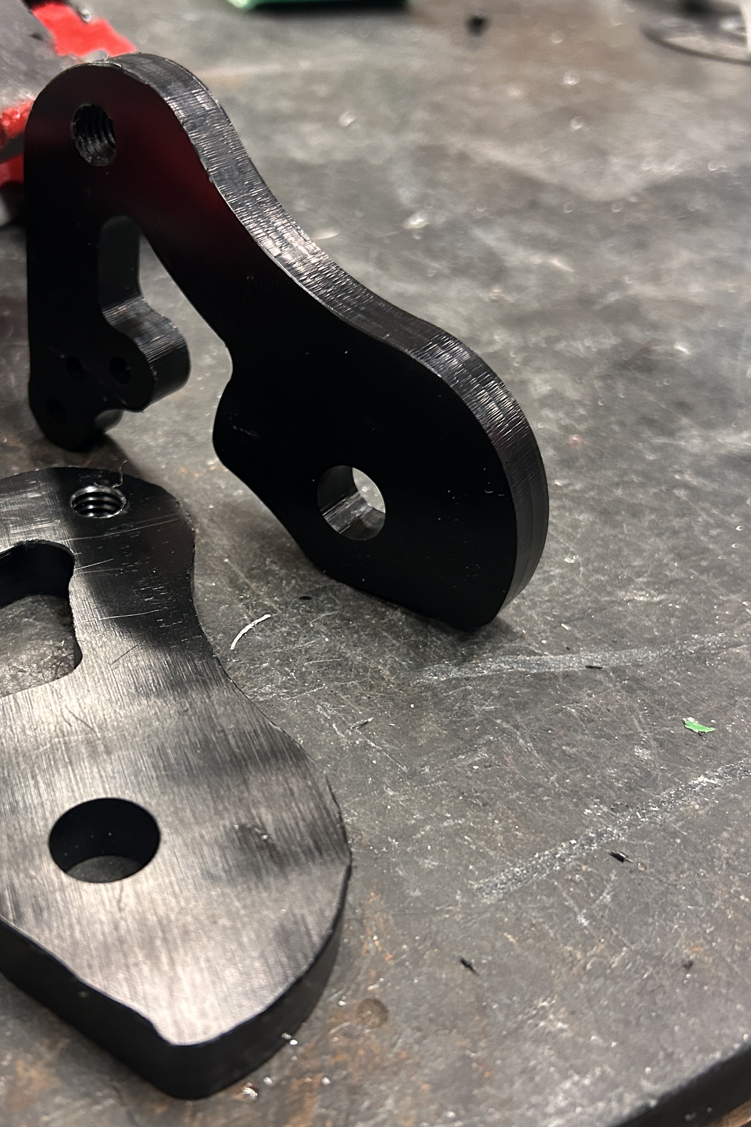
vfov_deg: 51.9
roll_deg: -1.3
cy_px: 573
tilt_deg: -37.1
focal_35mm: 37
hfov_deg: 35.5
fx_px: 1158
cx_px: 242
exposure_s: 1/60
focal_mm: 5.7
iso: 400
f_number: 1.5
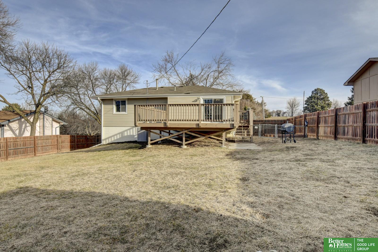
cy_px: 126
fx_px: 205
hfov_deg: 85.4
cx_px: 189
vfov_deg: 63.2
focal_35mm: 20
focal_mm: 13
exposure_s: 1/400
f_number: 8
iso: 400
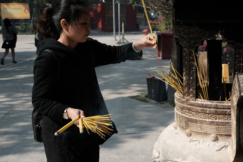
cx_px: 196
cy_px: 80
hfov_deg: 31.0
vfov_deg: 21.6
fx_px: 425
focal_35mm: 63
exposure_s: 1/2000
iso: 200
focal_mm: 23
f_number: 4
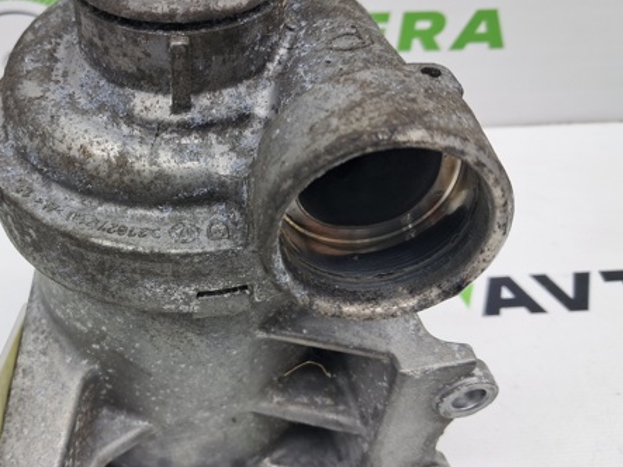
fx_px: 702
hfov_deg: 46.8
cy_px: 254
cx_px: 186
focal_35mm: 39
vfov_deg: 36.8
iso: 50
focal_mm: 4
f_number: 1.8
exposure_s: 1/50
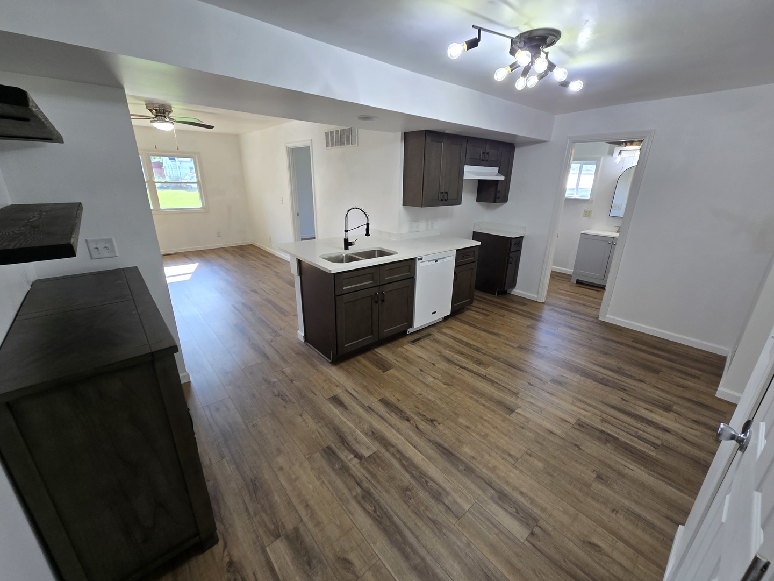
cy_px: 290
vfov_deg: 89.9
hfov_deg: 106.2
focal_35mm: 13
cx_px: 387
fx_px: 291
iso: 50
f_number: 2.2
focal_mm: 2.2
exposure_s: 1/60
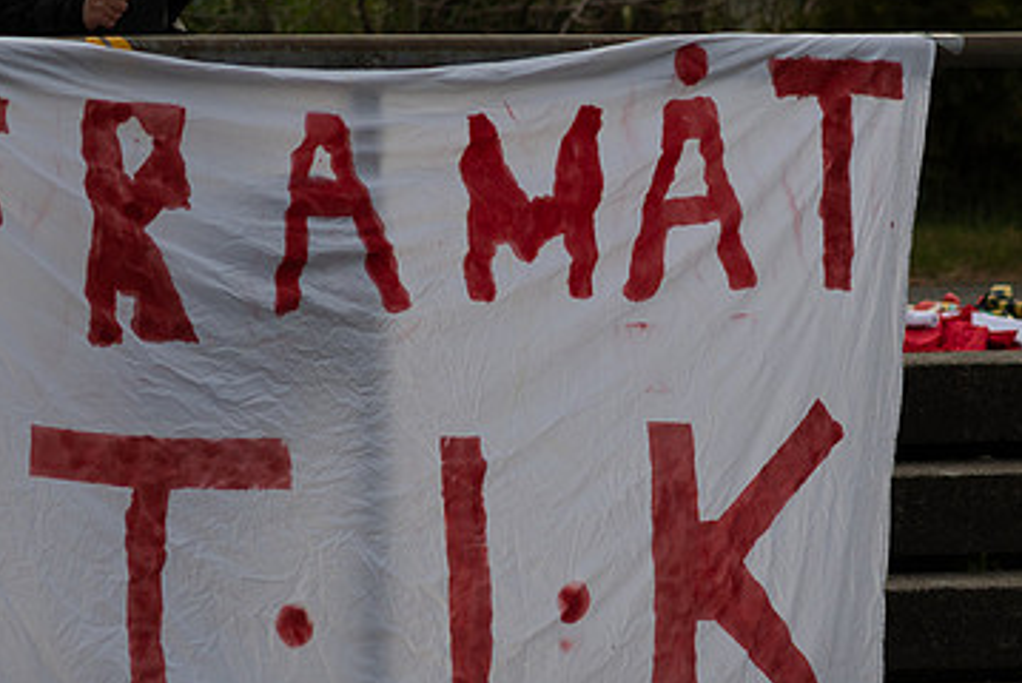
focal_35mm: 727
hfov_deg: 2.8
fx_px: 20655
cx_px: 632
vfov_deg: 1.9
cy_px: 374
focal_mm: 300
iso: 180
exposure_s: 1/1250
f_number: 3.2
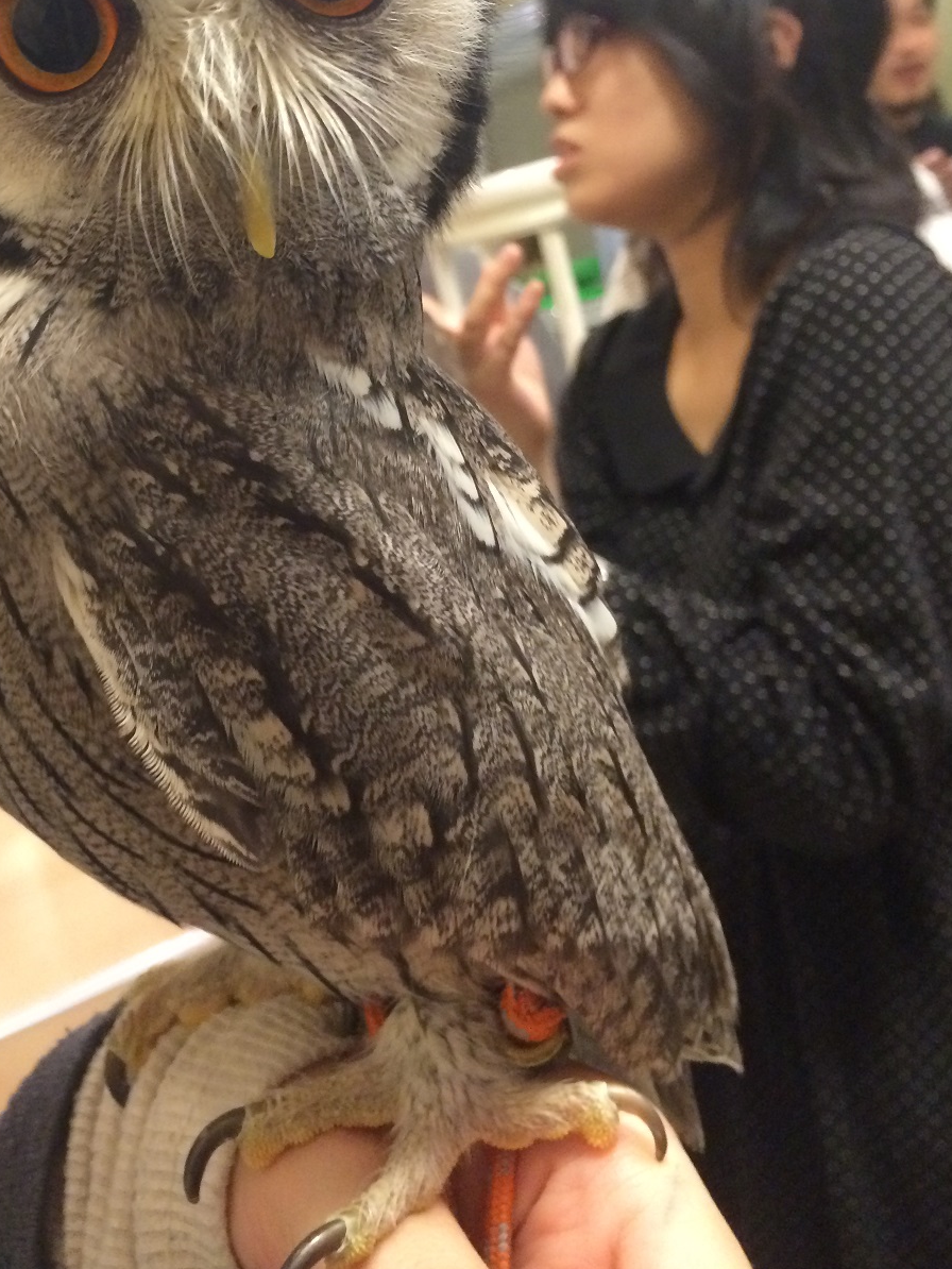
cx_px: 316
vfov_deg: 45.2
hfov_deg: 34.8
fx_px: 1503
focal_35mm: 41
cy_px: 446
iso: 250
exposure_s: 1/30
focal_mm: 4.12
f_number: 2.2
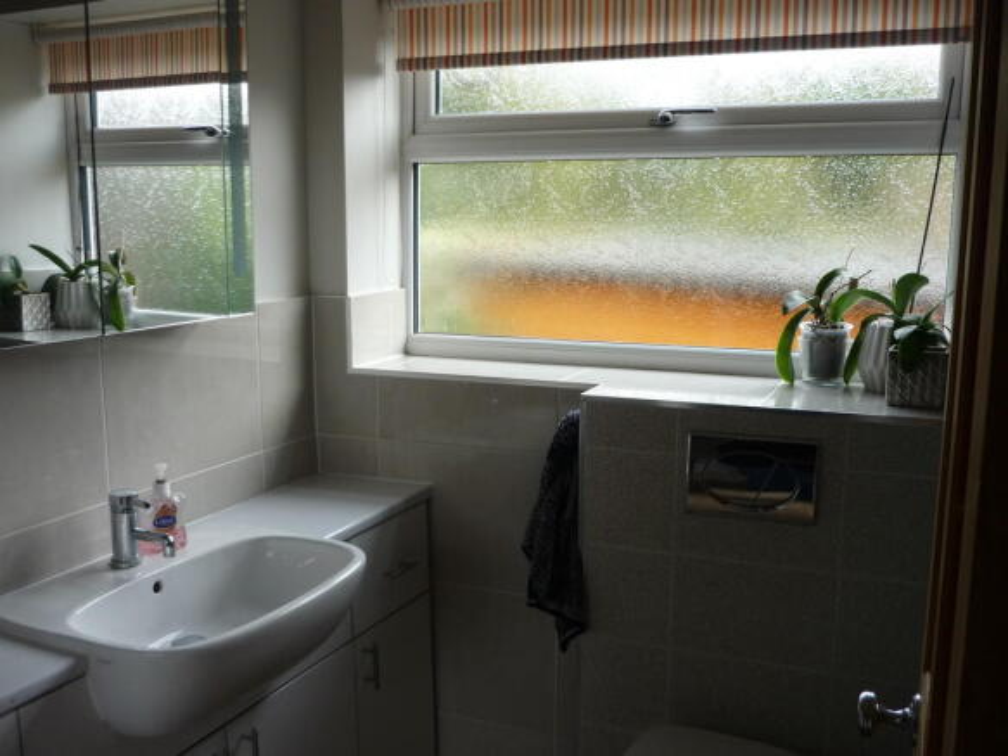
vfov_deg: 42.9
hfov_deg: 55.4
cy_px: 378
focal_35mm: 33
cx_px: 504
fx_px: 961
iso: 100
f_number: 2.8
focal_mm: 5.5
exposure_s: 1/60
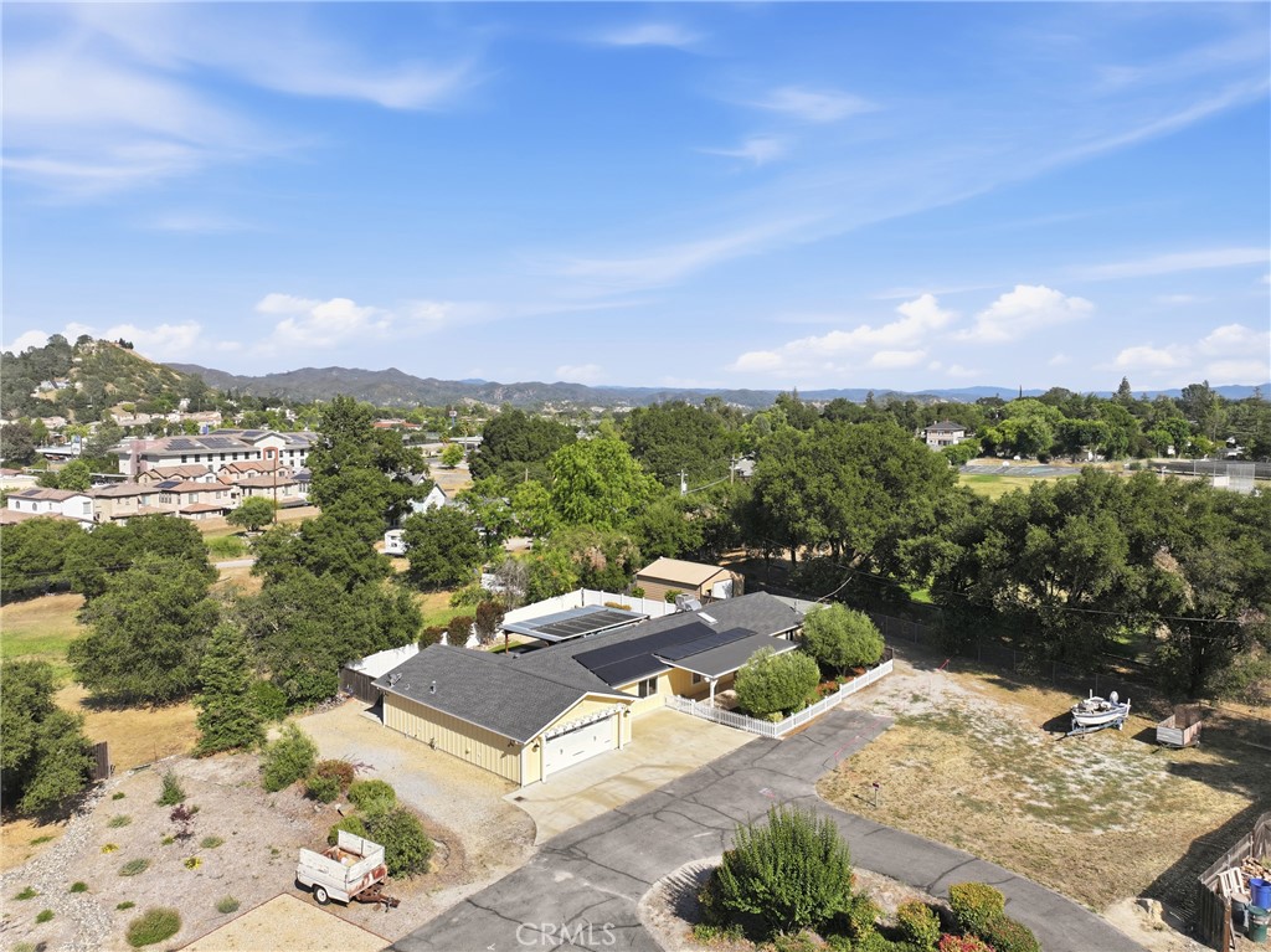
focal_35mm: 24
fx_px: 881
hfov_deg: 71.6
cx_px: 636
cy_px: 476
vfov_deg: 56.8
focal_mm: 12.3
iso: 100
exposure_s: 1/2000
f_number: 2.8
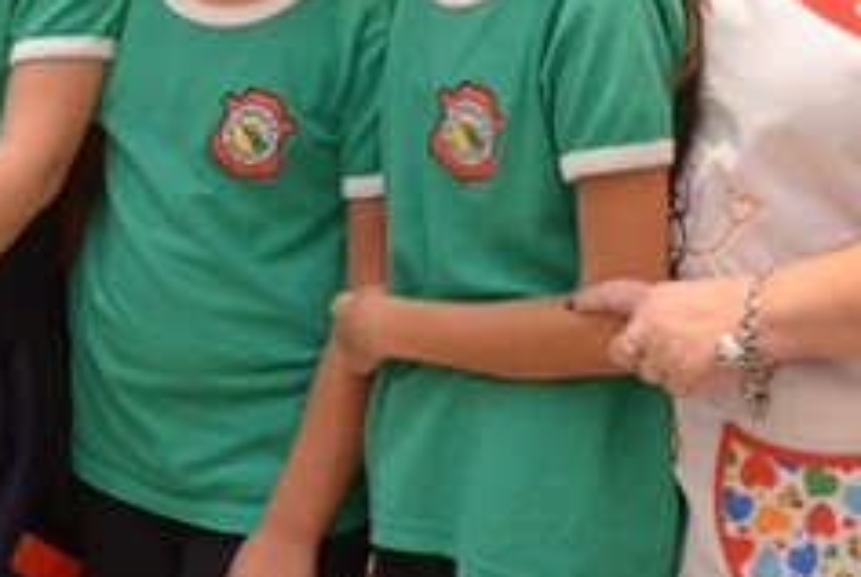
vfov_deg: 12.4
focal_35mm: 110
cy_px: 9
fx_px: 2634
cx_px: -58
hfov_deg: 18.0
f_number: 4.5
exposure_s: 1/100
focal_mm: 26
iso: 3200
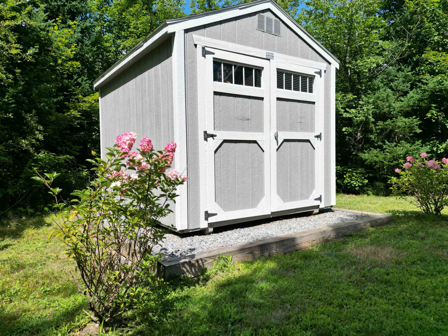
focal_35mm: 24
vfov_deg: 56.8
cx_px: 224
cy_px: 168
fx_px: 311
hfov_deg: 71.6
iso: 100
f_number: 1.7
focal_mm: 6.72
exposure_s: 1/2500
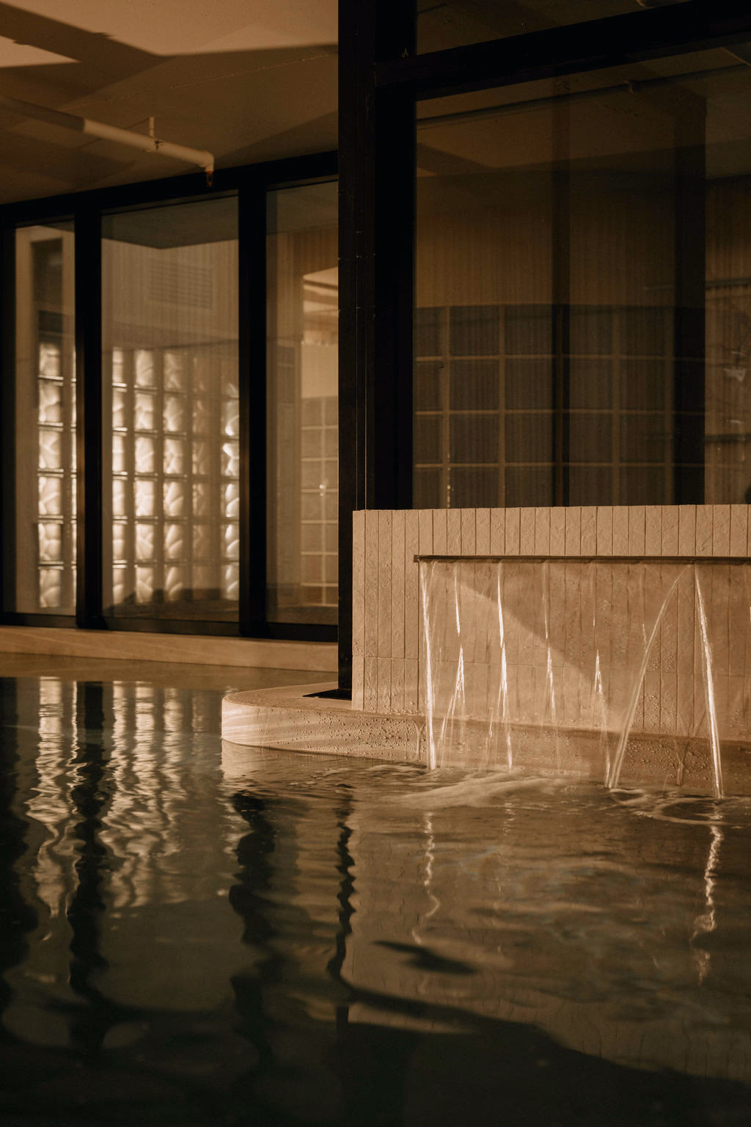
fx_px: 1627
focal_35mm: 52
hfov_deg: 26.0
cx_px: 376
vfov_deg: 38.2
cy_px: 564
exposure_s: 1/20
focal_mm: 52
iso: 100
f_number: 4.5
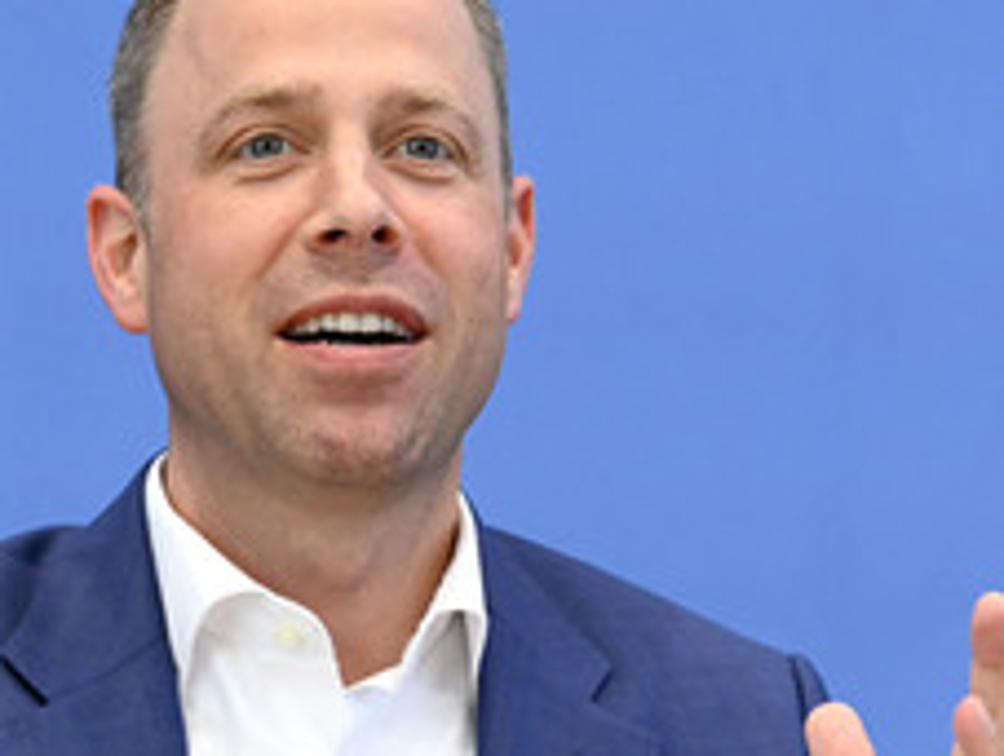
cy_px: 486
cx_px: 445
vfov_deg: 7.4
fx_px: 5810
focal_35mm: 200
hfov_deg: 9.9
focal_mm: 105
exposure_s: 1/800
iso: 5000
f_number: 5.6
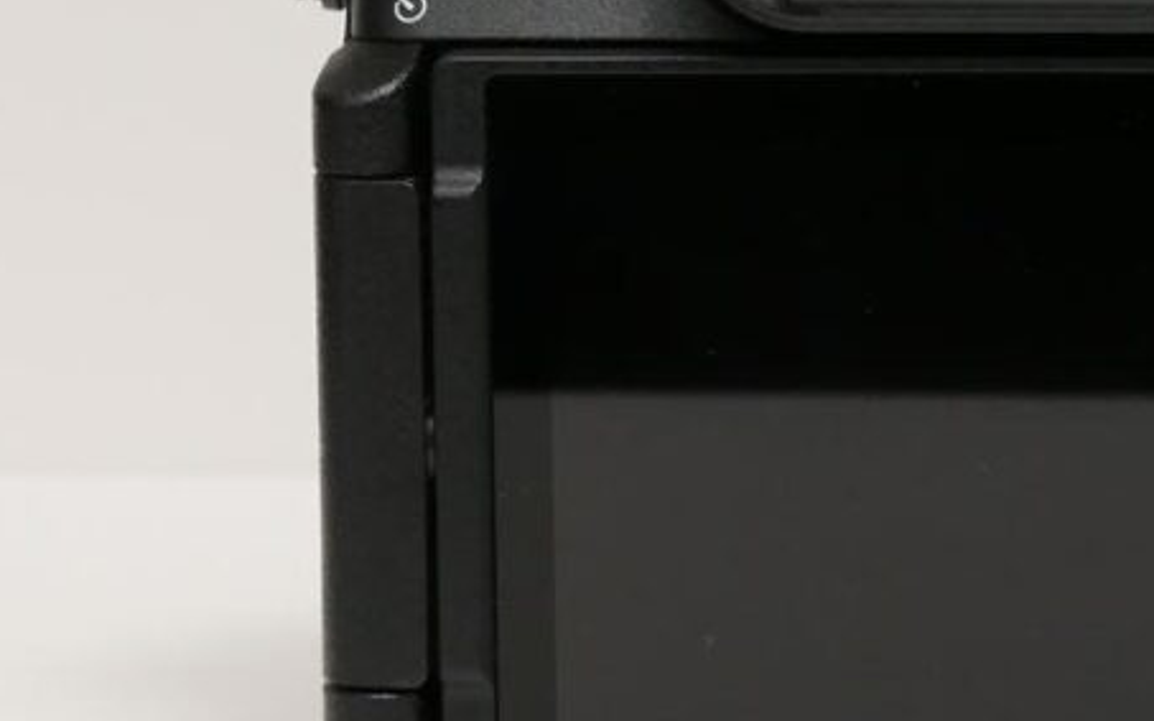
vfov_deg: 4.7
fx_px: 8774
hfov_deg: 7.5
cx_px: 1207
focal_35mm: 279
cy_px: 206
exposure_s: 1/60
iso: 800
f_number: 5.6
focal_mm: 34
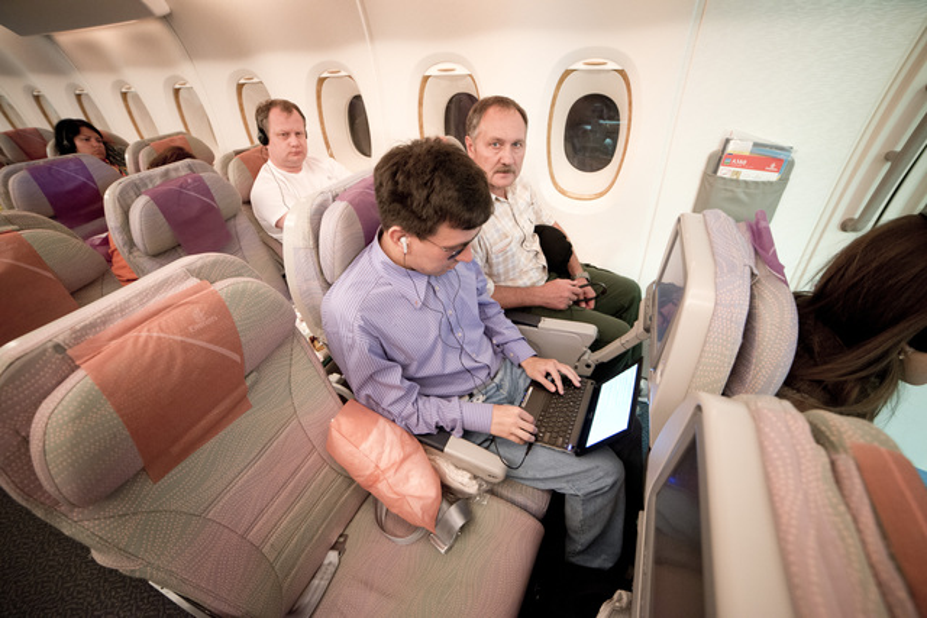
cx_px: 464
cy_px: 309
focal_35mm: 14
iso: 1600
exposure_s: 1/15
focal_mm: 14
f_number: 2.8
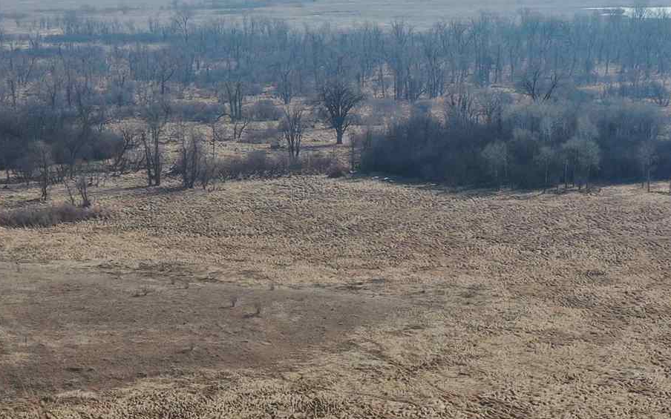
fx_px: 1774
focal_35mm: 97
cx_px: 408
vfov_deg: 13.1
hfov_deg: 21.4
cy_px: 532
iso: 100
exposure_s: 1/200
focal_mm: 10.26
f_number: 5
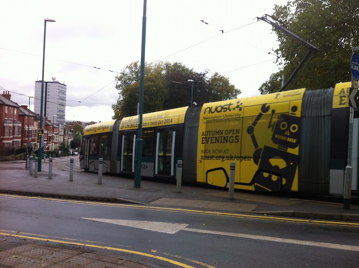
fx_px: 362
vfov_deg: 40.6
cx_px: 180
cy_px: 134
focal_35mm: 35
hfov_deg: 52.7
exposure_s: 1/120
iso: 80
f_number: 2.8
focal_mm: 3.85
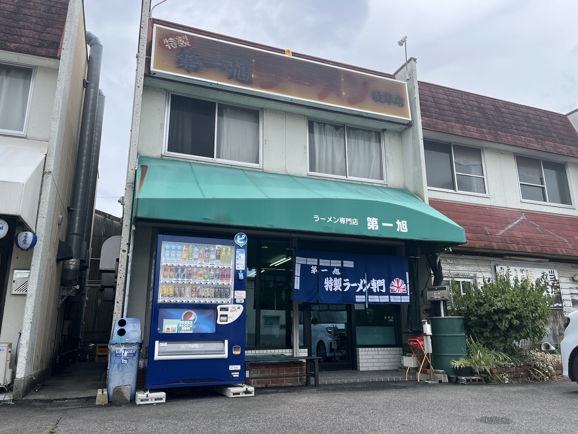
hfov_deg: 67.3
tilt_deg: +13.3
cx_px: 289
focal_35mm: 26
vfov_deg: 53.1
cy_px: 217
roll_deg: +1.5
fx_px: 434
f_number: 1.6
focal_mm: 5.1
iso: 50
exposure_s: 1/2463
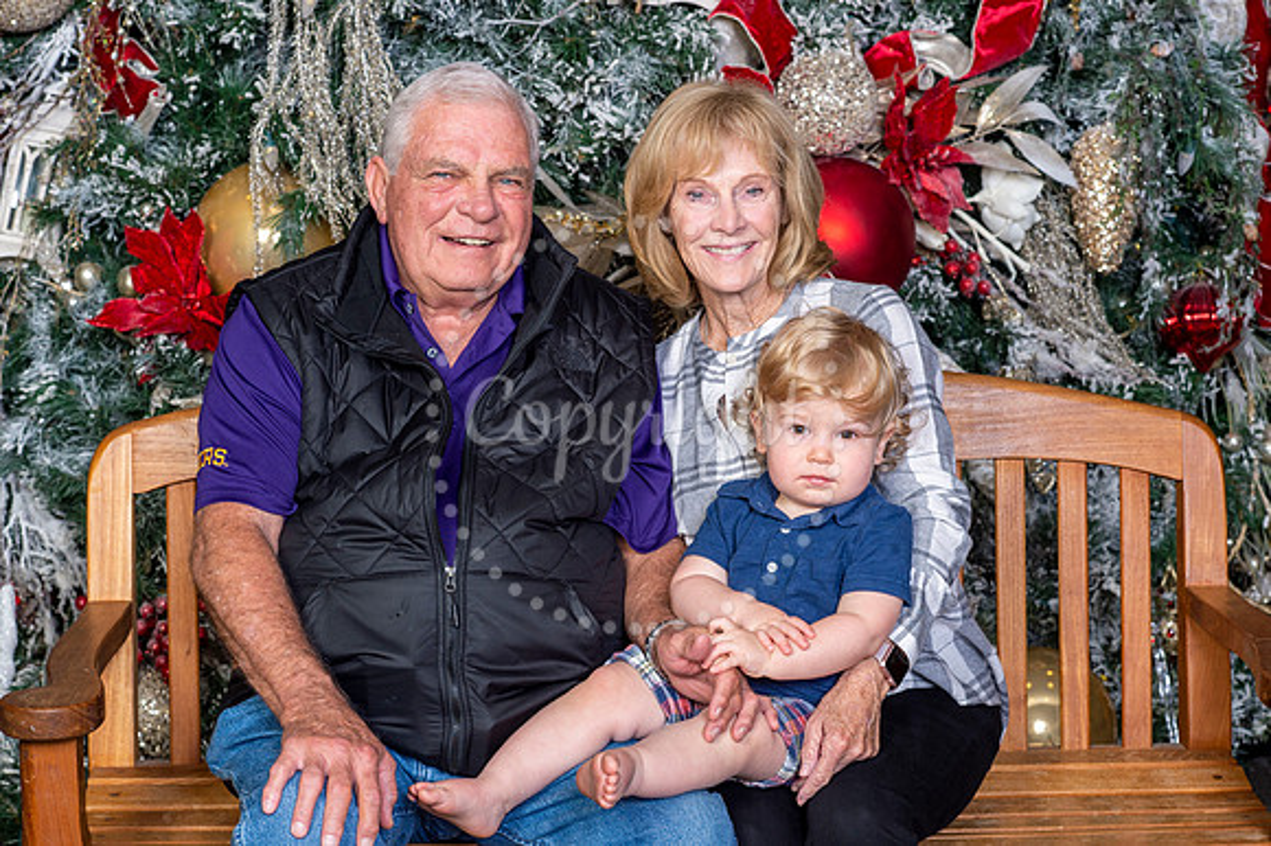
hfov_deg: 23.9
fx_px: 2999
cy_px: 423
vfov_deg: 16.1
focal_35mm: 85
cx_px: 636
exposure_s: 1/125
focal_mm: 85
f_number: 8
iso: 400
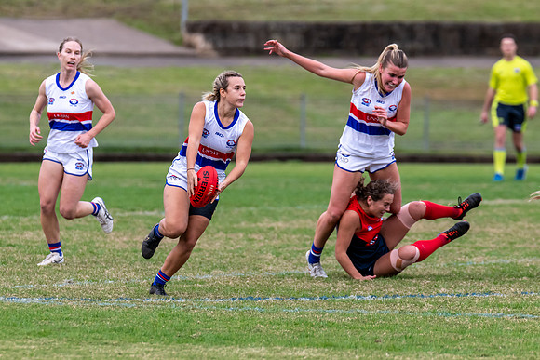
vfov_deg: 3.1
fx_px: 6718
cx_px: 241
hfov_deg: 4.6
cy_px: 157
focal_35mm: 448
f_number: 5
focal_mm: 330
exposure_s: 1/1250
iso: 800
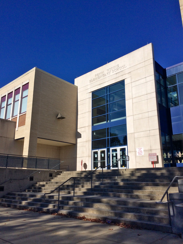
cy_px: 122
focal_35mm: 30
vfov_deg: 60.0
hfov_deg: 46.8
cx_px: 92
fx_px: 211
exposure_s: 1/5128
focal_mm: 4.12
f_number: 2.2
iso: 32
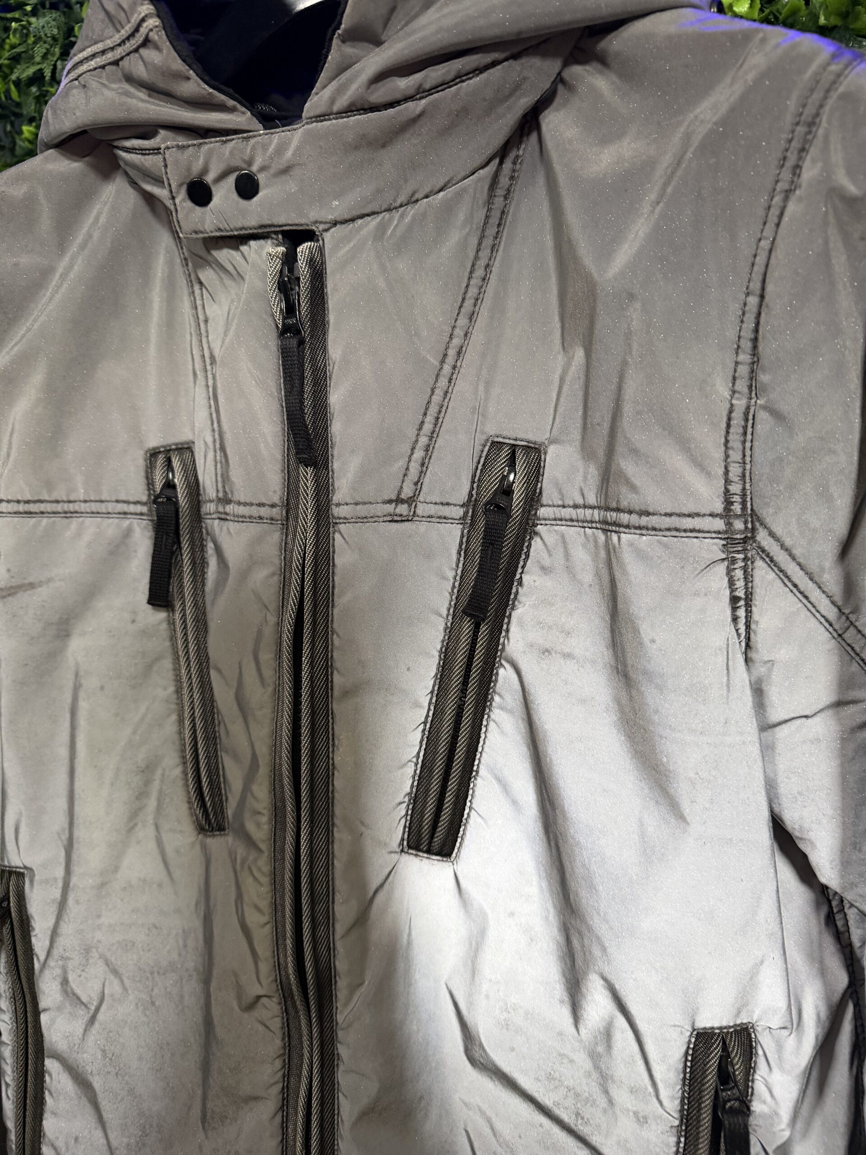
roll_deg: -1.0
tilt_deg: -7.0
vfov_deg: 71.6
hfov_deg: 56.8
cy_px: 578
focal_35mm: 24
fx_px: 801
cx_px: 433
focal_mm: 6.76
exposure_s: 1/51
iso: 320
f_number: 1.78
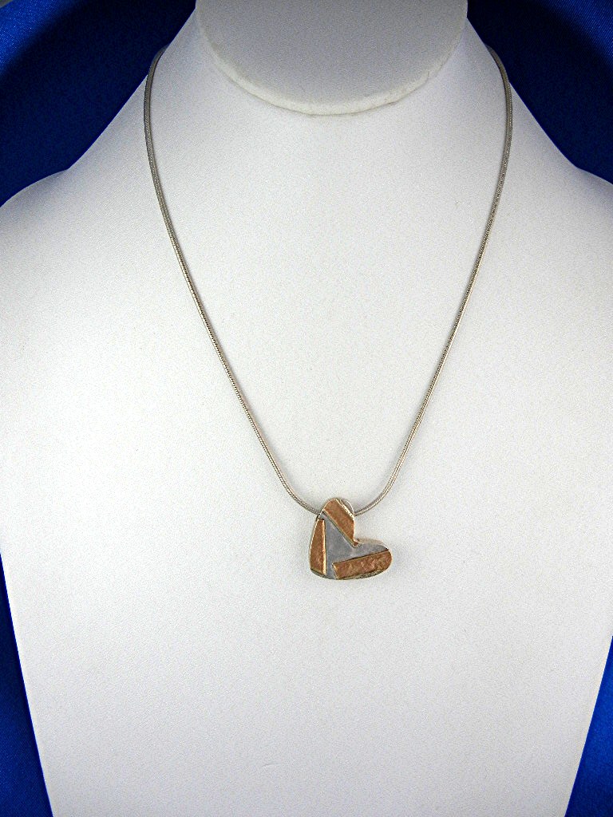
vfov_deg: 60.0
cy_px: 408
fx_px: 708
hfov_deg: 46.8
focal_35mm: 30
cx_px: 306
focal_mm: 5.4
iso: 160
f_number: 3.5
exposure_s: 1/73.5
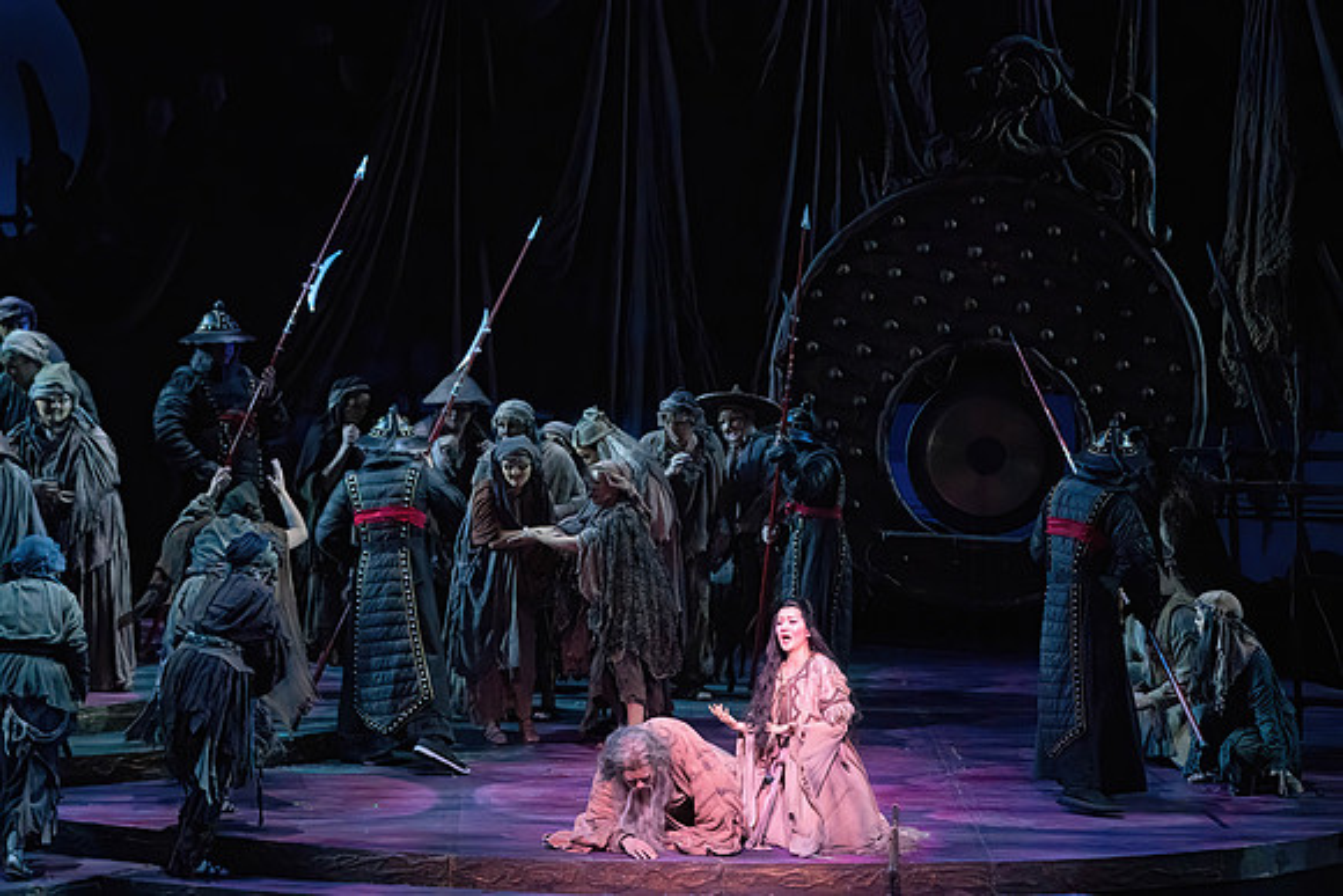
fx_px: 5336
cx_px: 672
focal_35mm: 143
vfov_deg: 9.6
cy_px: 448
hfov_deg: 14.3
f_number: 8
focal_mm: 143
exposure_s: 1/320
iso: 20000
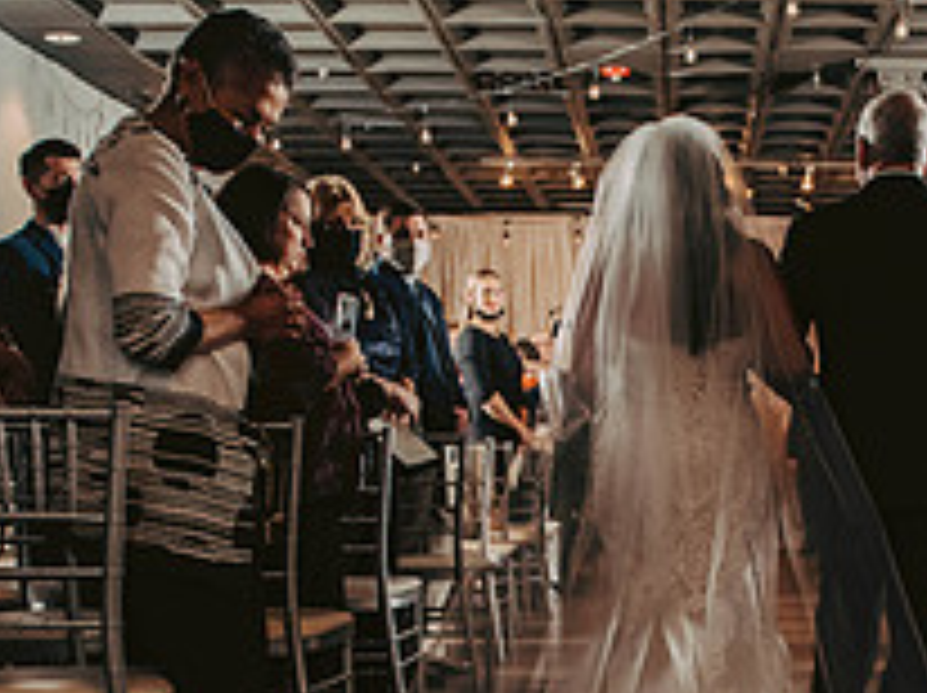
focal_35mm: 65
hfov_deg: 29.1
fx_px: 1739
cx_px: 752
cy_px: 722
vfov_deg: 21.6
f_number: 3.2
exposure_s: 1/250
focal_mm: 24
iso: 2000
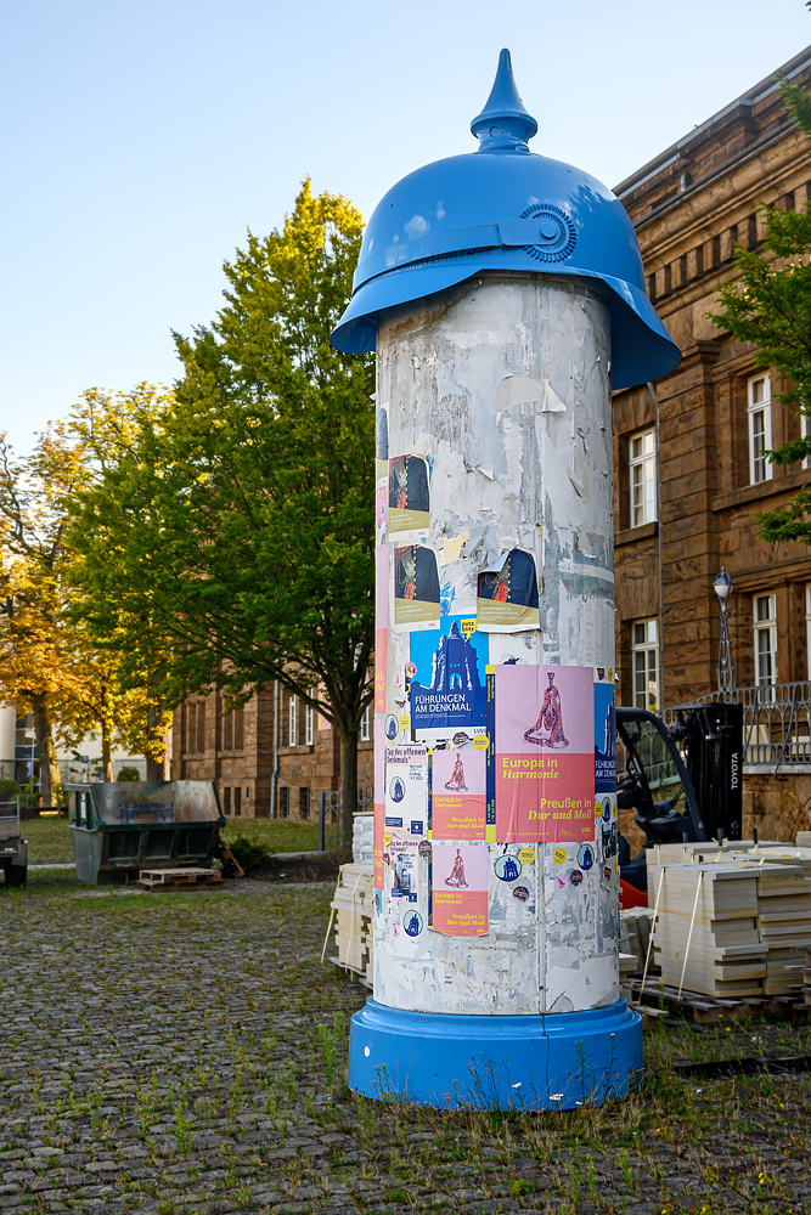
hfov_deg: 29.9
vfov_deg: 43.6
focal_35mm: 45
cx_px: 406
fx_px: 1520
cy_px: 608
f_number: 6.7
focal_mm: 30
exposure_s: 1/350
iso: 200
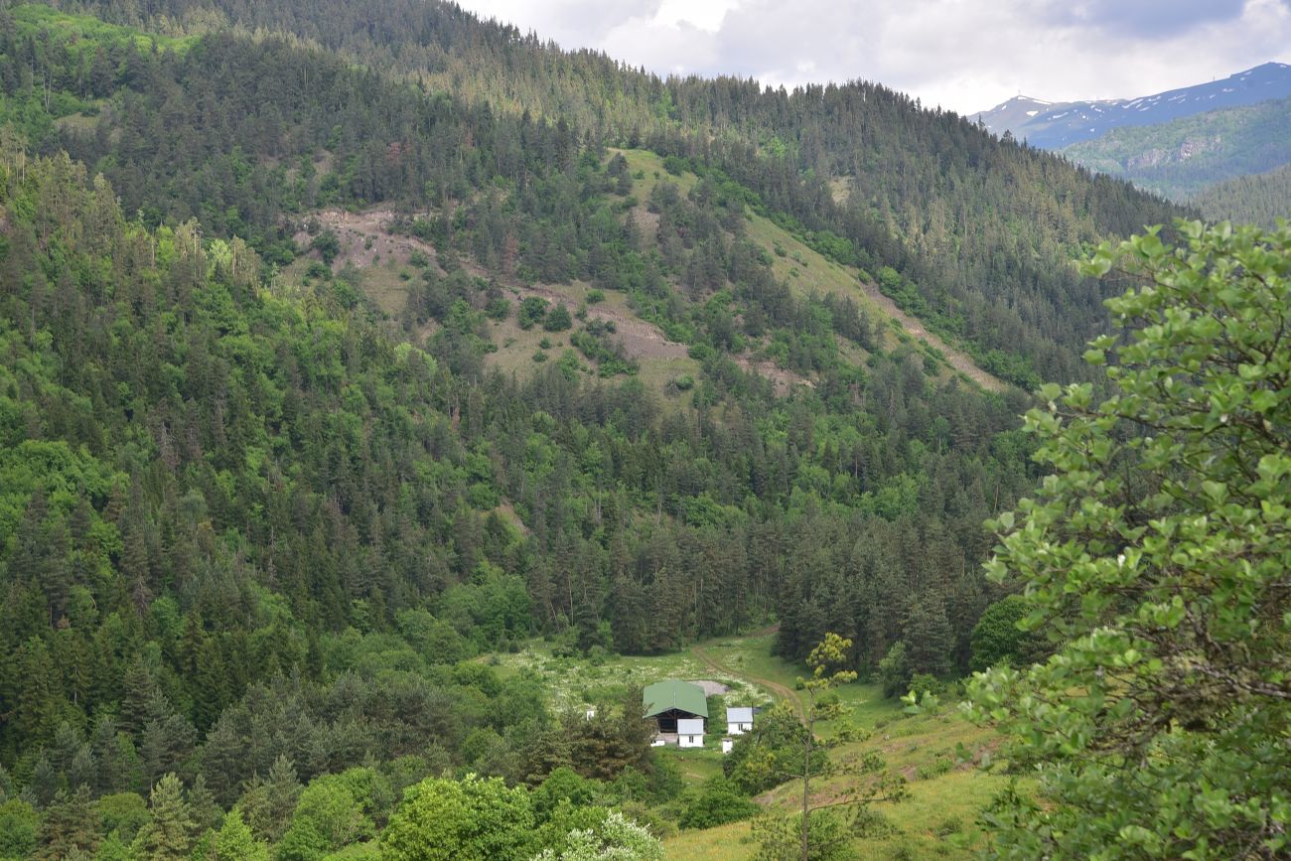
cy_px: 430
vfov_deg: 41.1
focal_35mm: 32
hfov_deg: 58.7
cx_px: 646
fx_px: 1148
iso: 125
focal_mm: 32
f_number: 10
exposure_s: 1/125
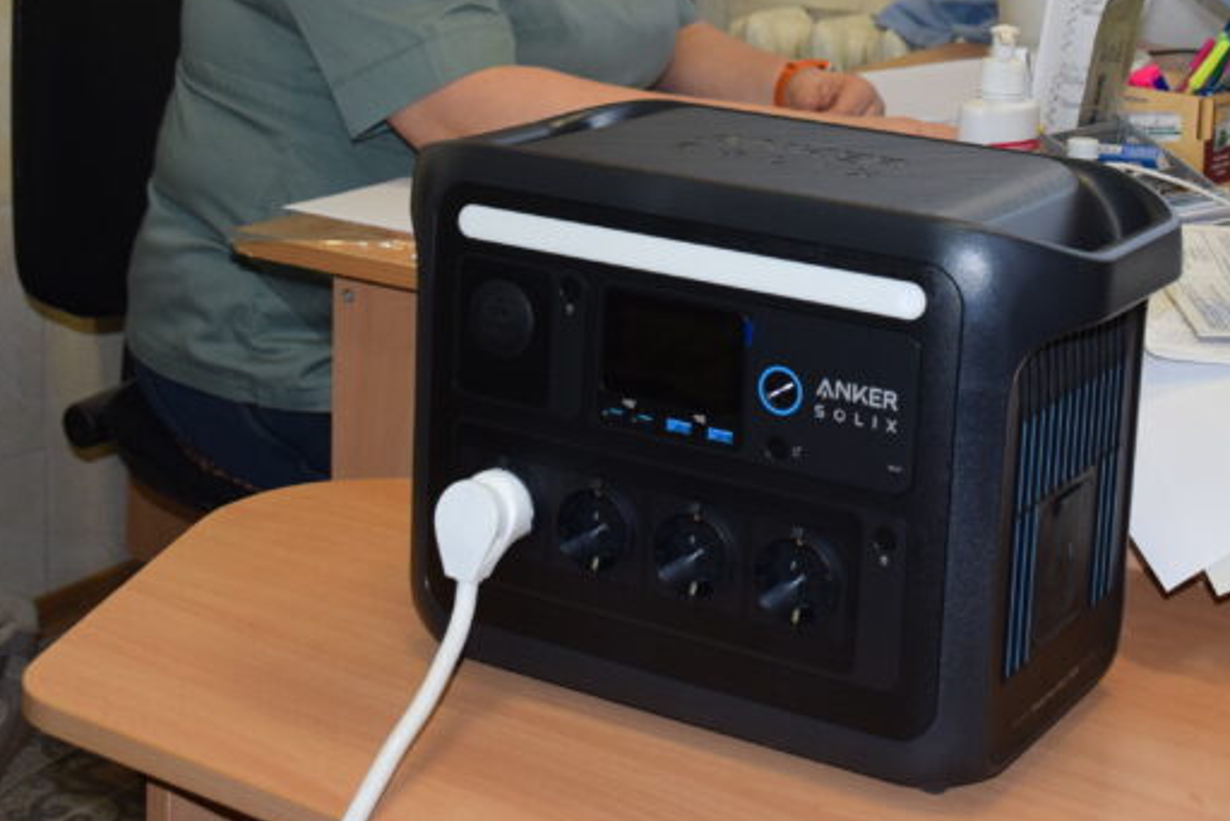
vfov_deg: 19.3
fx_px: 2359
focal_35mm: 69
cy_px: 18
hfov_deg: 29.1
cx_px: 790
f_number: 5
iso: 800
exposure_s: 1/100
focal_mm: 23
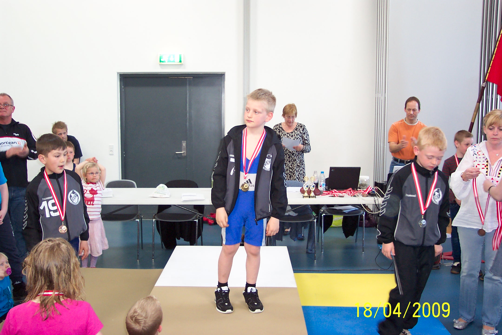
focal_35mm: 38
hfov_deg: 50.7
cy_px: 168
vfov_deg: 35.1
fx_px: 530
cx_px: 251
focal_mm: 8
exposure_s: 1/30
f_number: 2.8
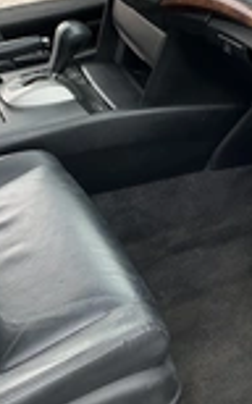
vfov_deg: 26.8
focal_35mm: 77
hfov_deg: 16.9
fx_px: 848
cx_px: 171
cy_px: 189
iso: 20
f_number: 1.8
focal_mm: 3
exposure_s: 1/219
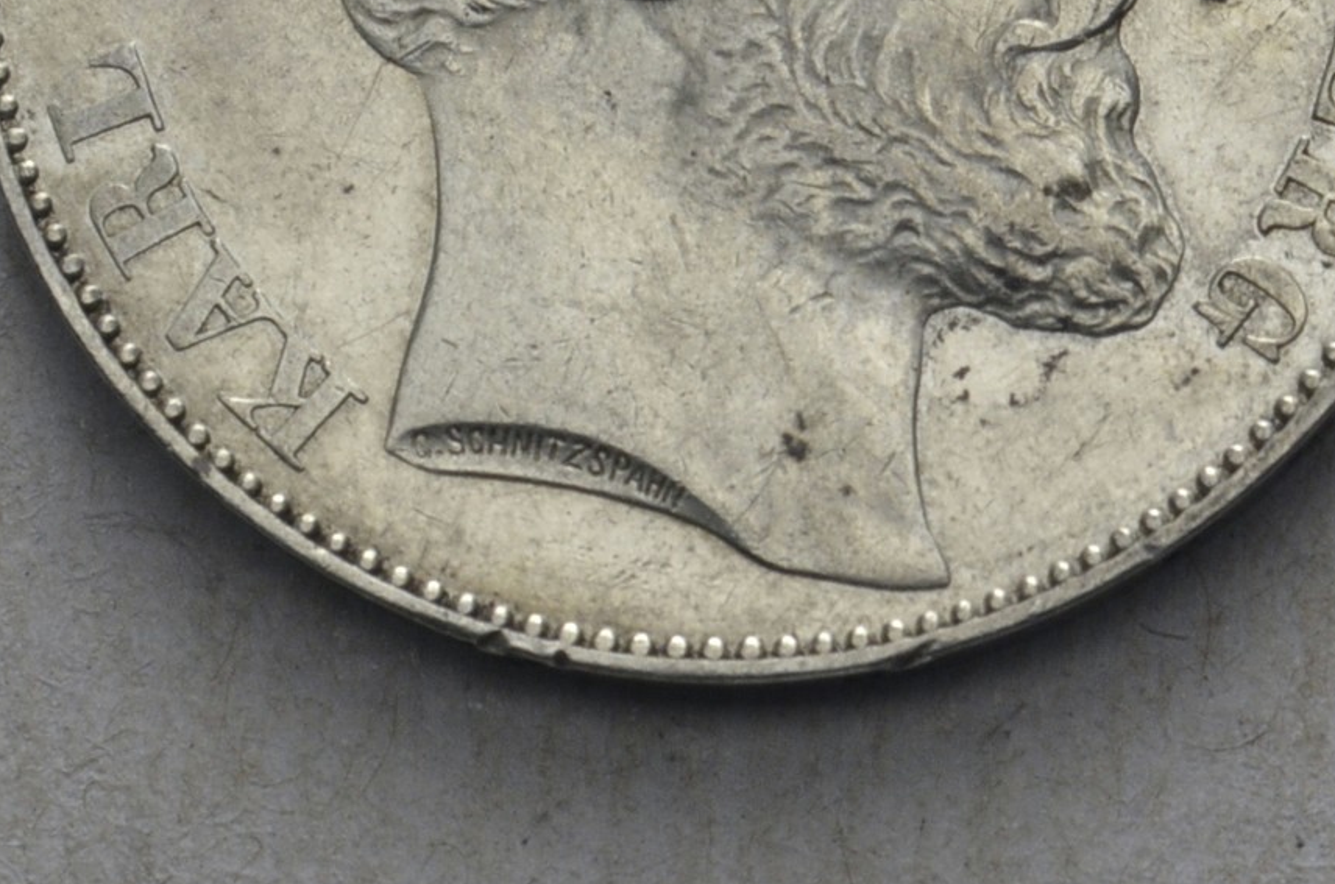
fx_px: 8787
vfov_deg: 5.7
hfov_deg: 8.6
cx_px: 1508
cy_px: -75
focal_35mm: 237
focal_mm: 55
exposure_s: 1/250
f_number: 14
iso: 400
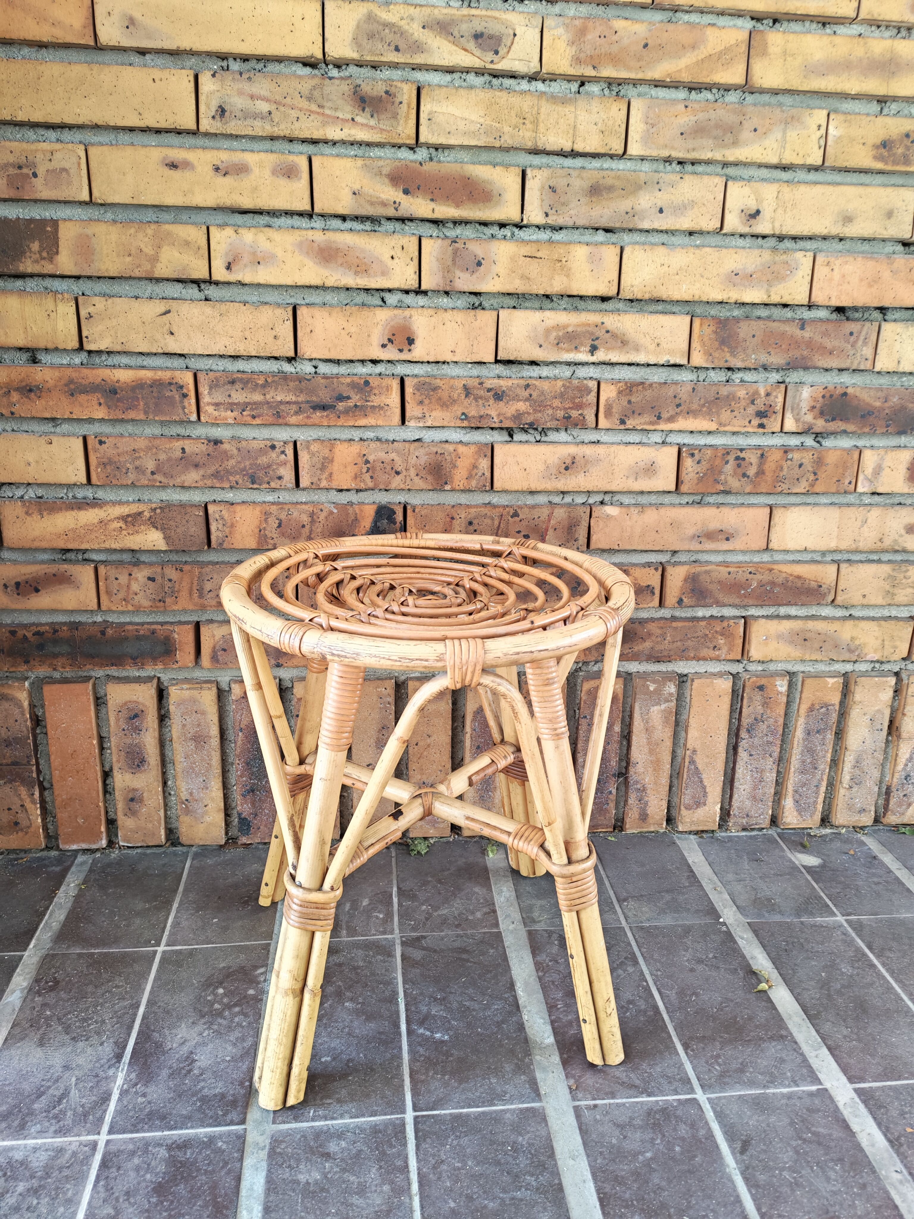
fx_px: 951
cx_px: 457
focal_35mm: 27
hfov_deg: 51.4
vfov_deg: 65.3
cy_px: 610
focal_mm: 6.12
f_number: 1.9
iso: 400
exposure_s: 1/100
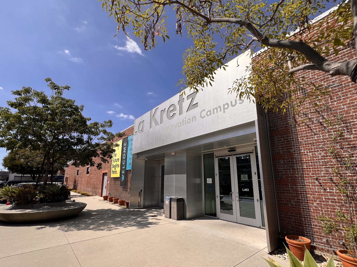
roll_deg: -0.8
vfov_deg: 81.5
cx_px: 175
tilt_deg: +11.1
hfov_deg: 98.2
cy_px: 147
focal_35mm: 15
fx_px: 155
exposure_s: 1/2273
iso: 32
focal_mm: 1.57
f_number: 1.8
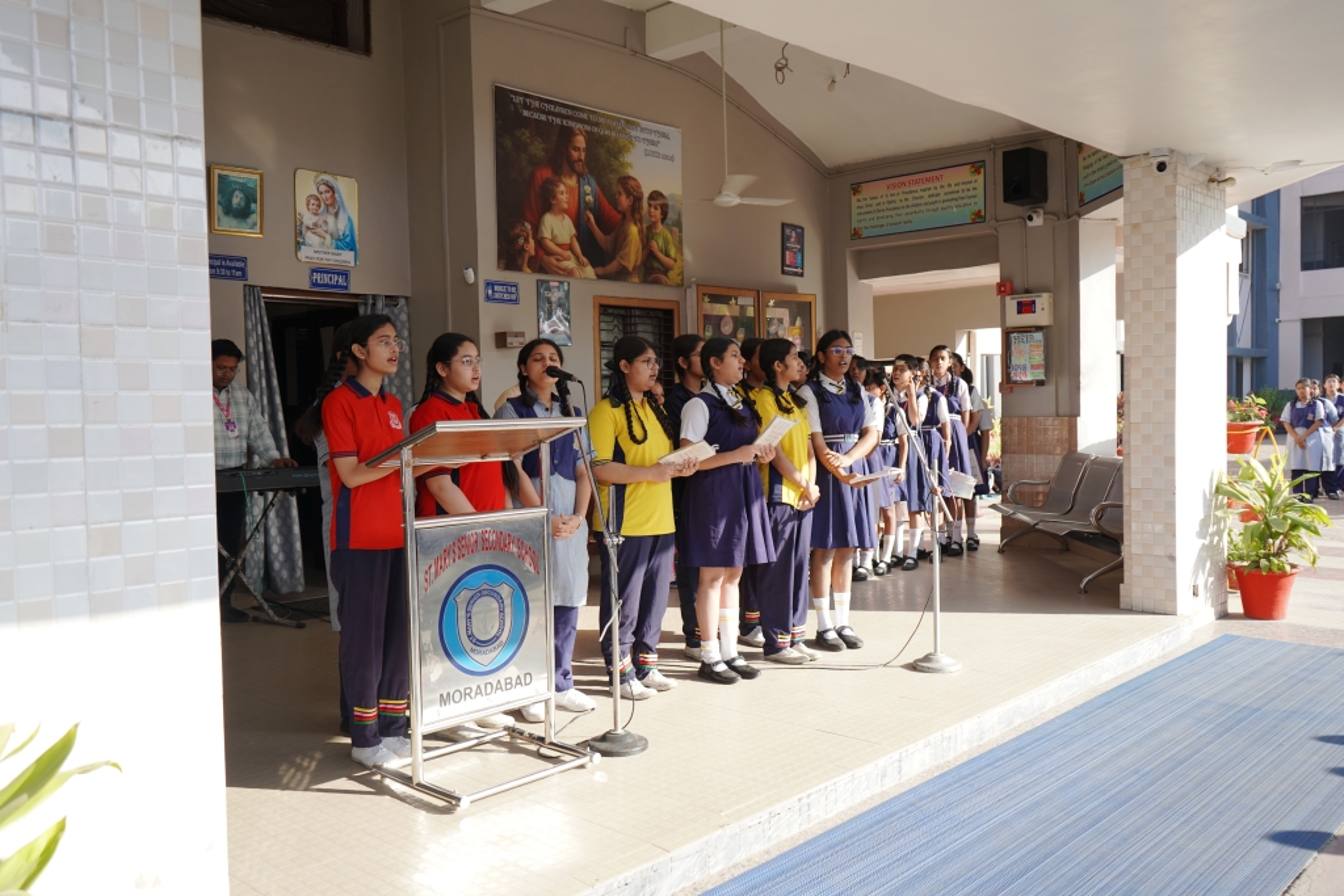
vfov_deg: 45.0
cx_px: 672
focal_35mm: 29
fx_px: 1083
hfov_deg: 63.7
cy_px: 448
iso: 100
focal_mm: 29
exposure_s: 1/200
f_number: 4
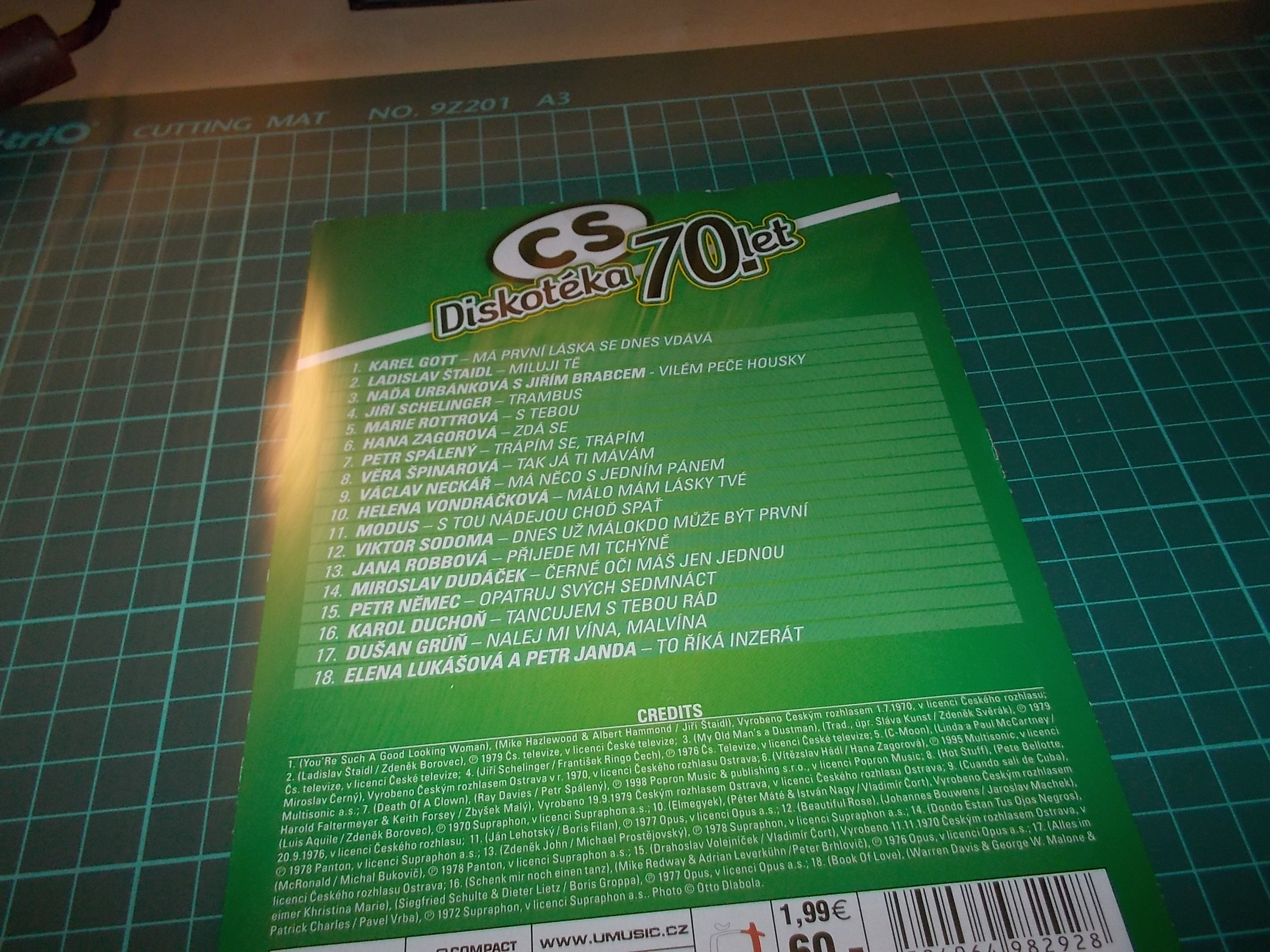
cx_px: 635
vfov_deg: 48.2
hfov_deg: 61.7
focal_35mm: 29
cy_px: 476
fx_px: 1064
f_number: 3.3
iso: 200
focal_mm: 4.1
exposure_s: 1/30
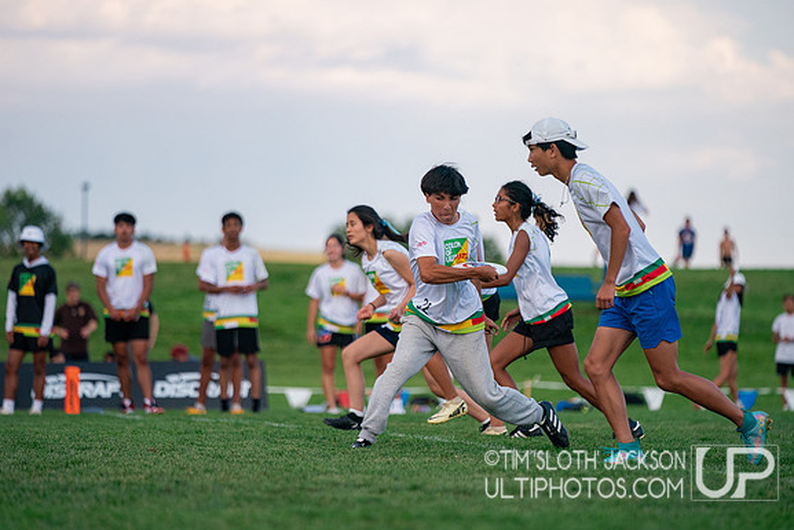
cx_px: 398
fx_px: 4434
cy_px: 265
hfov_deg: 10.2
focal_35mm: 201
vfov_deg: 6.8
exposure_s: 1/5000
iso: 1600
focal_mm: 200
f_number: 2.8
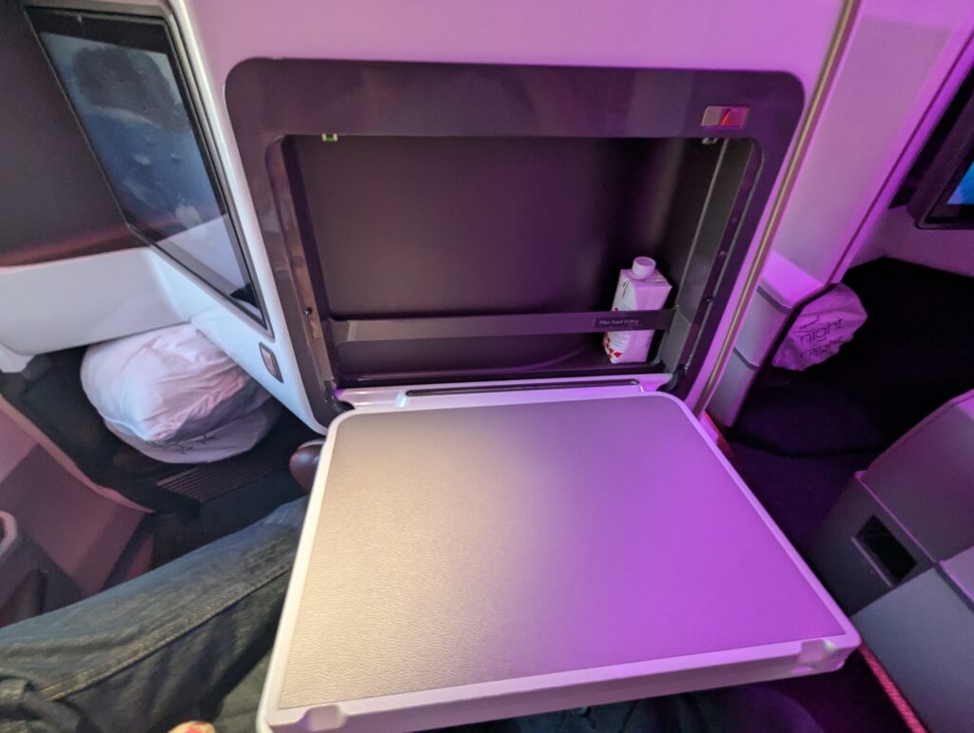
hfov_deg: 94.4
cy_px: 366
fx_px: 451
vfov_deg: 78.2
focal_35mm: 16
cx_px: 487
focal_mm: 2.35
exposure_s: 1/34.5
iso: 243
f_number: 2.2
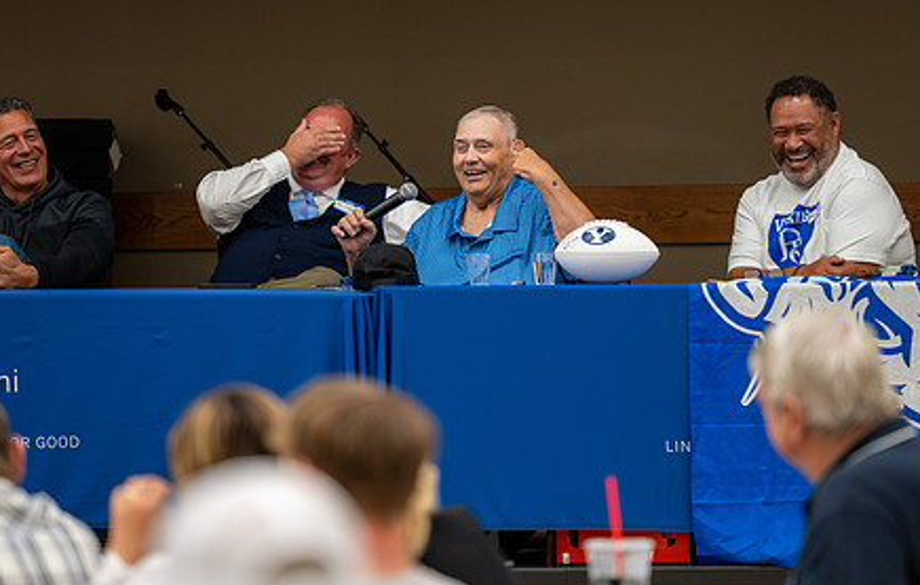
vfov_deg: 5.7
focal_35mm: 232
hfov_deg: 9.0
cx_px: 470
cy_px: 284
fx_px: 5844
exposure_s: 1/125
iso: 800
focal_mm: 165
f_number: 2.8
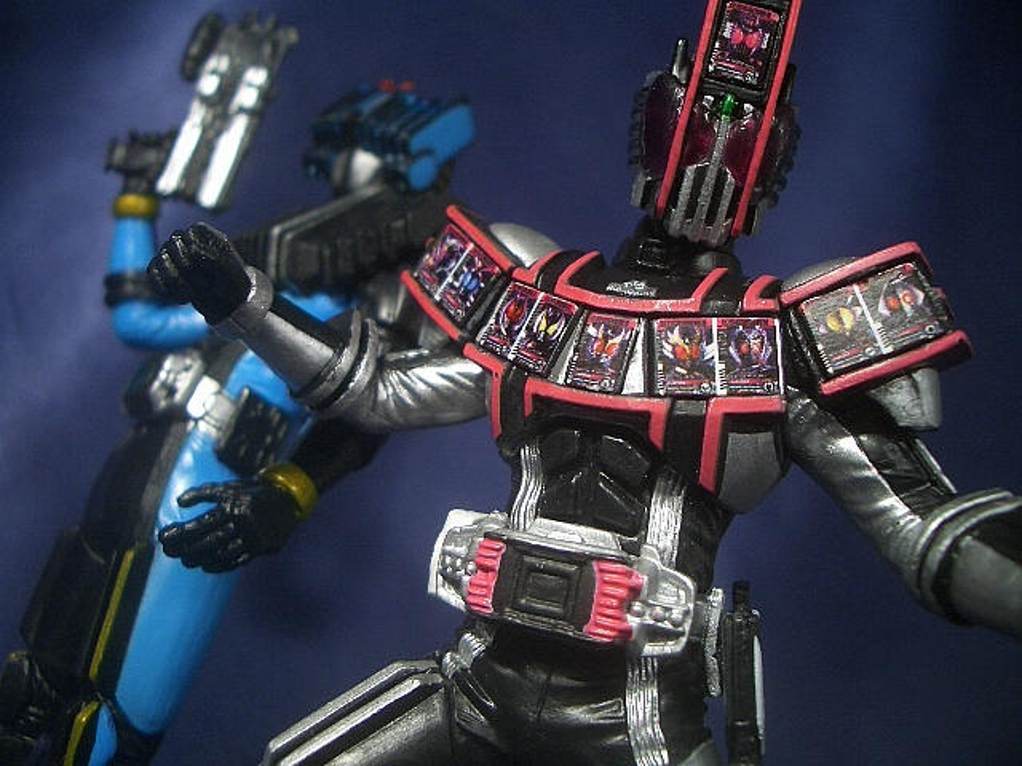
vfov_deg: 40.7
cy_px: 383
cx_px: 511
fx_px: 1033
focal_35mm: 35
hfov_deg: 52.6
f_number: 2.6
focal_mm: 5.8
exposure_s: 1/30
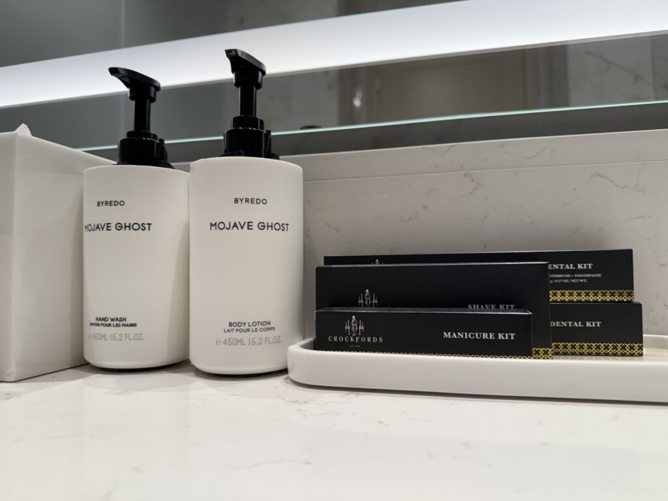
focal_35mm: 24
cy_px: 250
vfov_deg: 56.8
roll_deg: +0.2
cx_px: 334
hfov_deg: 71.6
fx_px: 463
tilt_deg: +1.9
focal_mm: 6.76
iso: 80
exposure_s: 1/120
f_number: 1.78
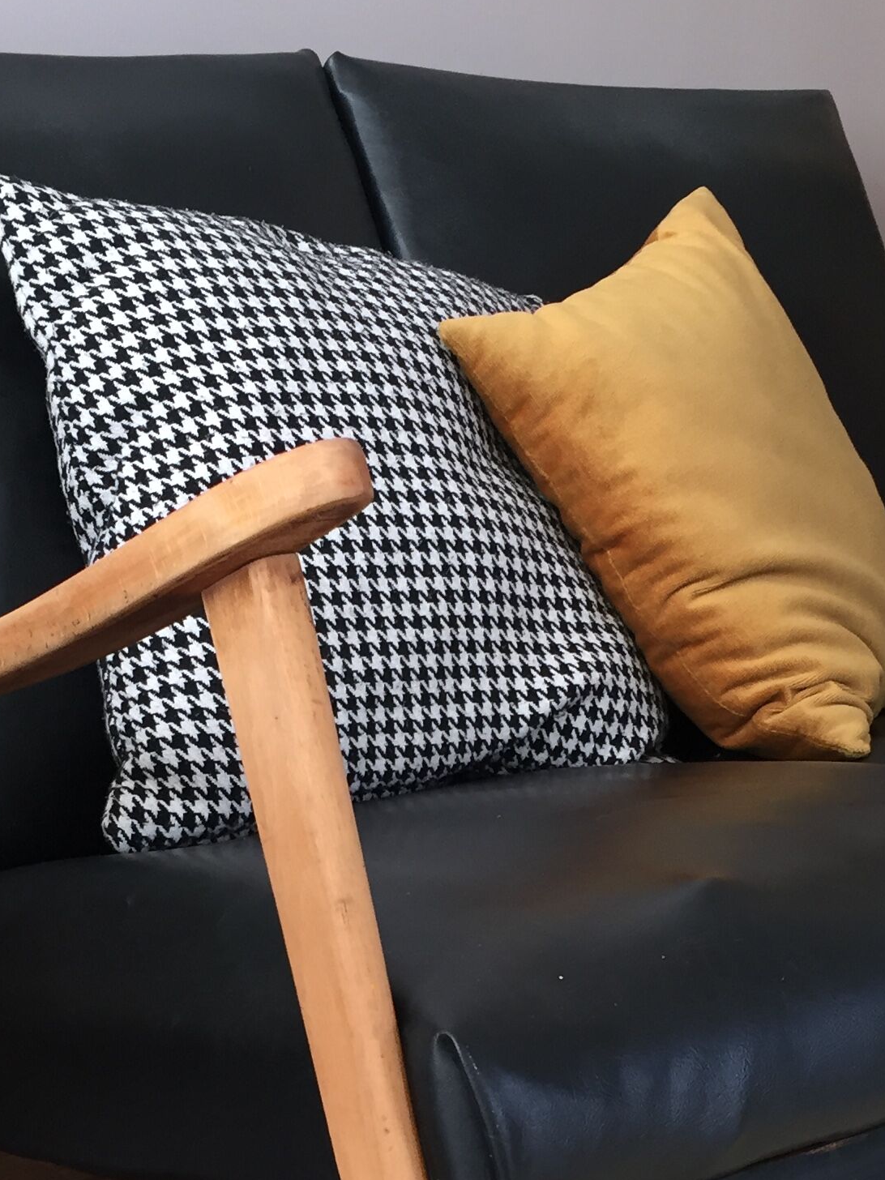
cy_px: 937
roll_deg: +0.4
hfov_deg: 22.6
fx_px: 2216
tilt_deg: -15.4
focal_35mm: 65
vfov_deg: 29.2
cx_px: 453
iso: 80
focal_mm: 4.15
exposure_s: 1/33
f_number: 2.2
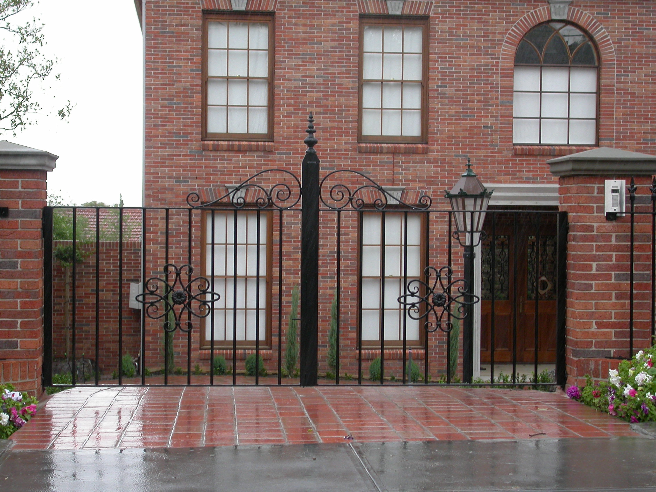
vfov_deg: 19.9
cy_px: 244
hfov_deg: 26.3
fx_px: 1402
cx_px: 330
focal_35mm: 74
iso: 100
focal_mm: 15.1
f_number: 3.3
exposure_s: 1/90.5
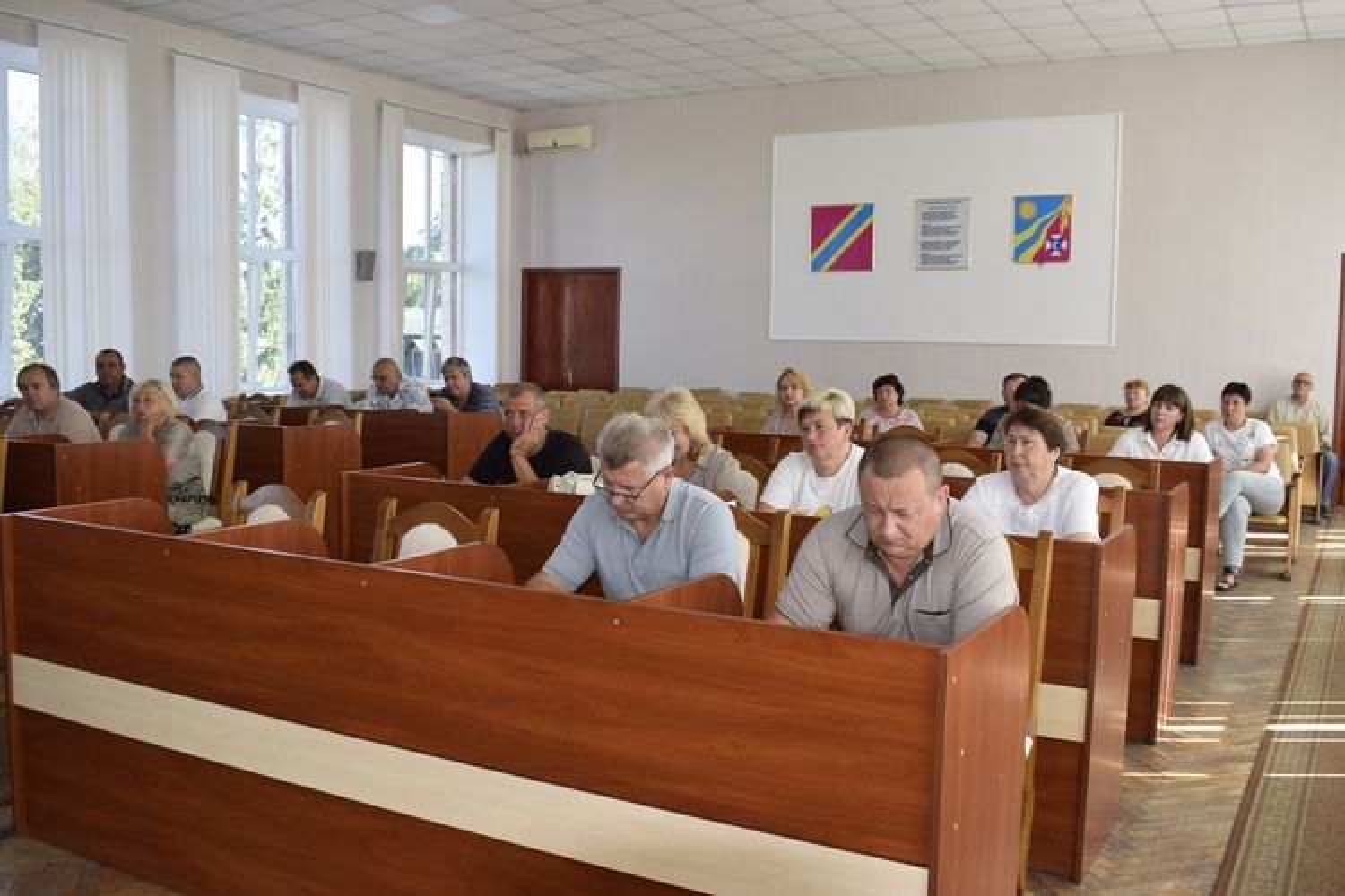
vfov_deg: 40.0
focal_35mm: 33
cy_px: 448
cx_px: 672
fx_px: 1233
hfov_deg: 57.2
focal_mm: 22
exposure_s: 1/125
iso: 280
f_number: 5.6
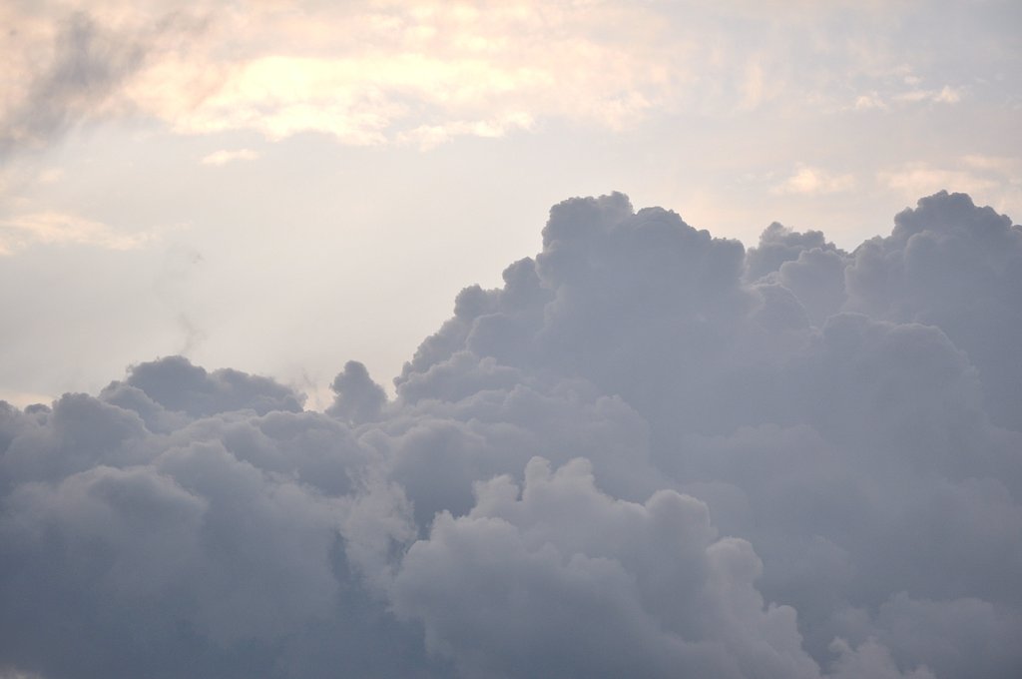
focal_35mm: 105
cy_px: 340
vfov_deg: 13.0
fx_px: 2977
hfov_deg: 19.5
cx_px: 511
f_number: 5.6
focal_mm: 70
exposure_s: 1/500
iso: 200
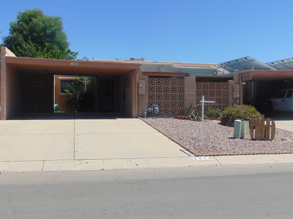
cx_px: 146
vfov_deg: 36.8
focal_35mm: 39
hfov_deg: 47.9
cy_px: 110
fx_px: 330
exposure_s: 1/250
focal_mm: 6.9
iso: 80
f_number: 8.5
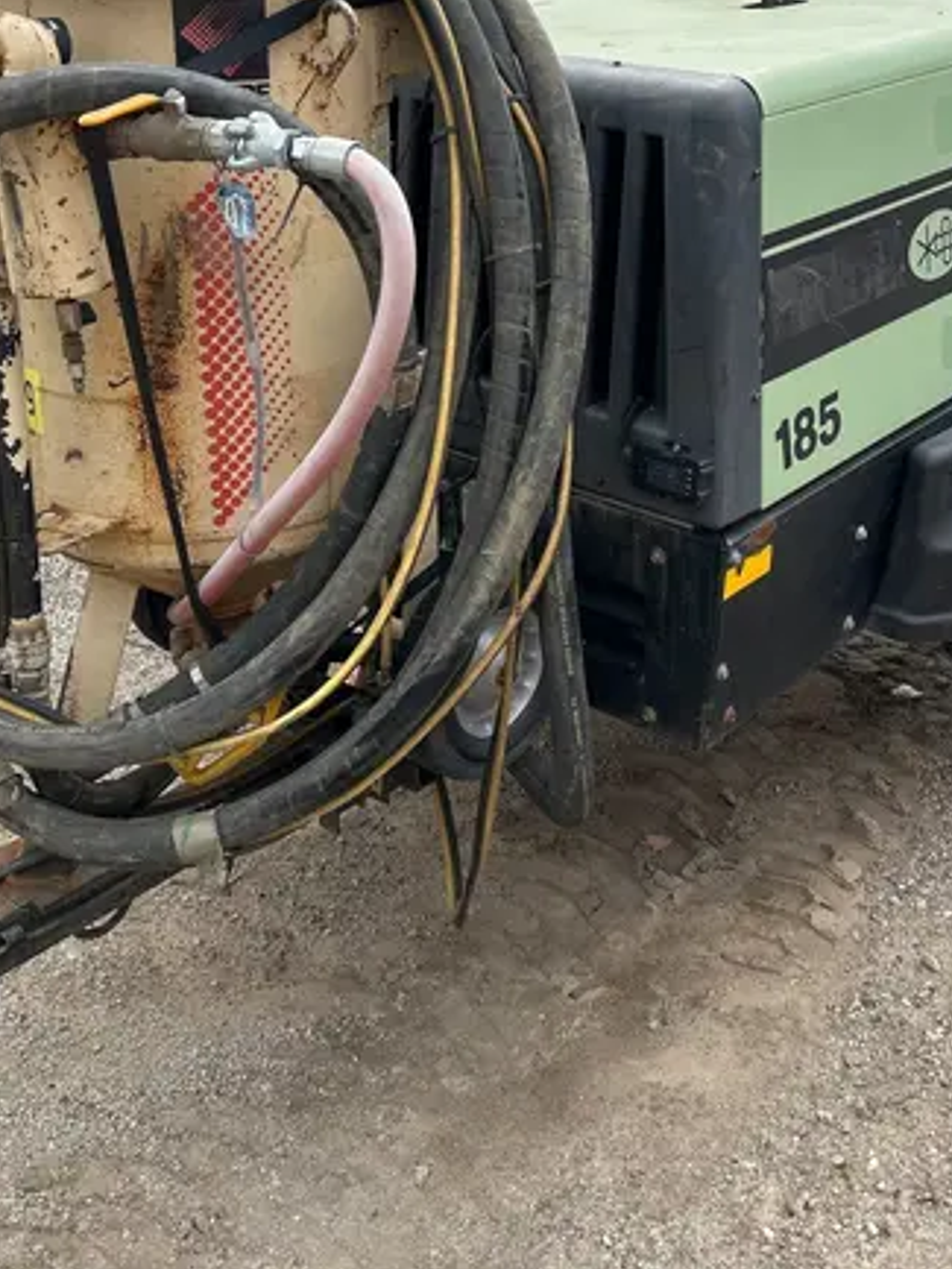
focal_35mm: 44
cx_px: 677
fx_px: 1613
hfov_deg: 32.5
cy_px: 295
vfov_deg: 41.5
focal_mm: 5.7
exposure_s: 1/2513
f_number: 1.5
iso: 50
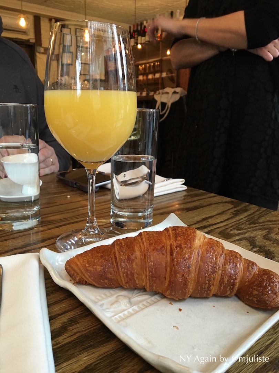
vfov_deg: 61.7
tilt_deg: -12.9
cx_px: 140
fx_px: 312
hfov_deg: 48.2
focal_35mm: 29
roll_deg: +0.2
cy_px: 186
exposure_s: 1/30
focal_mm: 4.15
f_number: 2.2
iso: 100
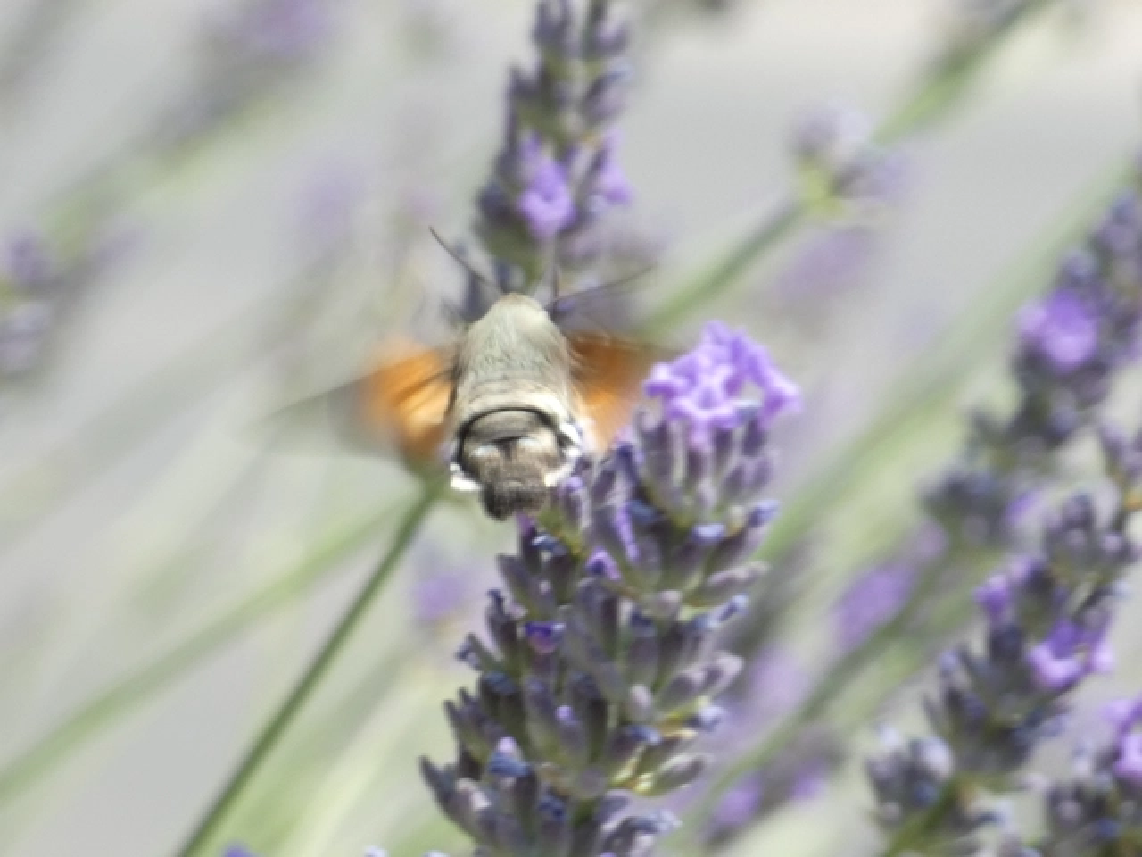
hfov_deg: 7.2
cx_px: 571
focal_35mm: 274
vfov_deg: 5.4
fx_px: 9039
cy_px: 428
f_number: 5.5
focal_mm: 49.1
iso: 80
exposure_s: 1/125
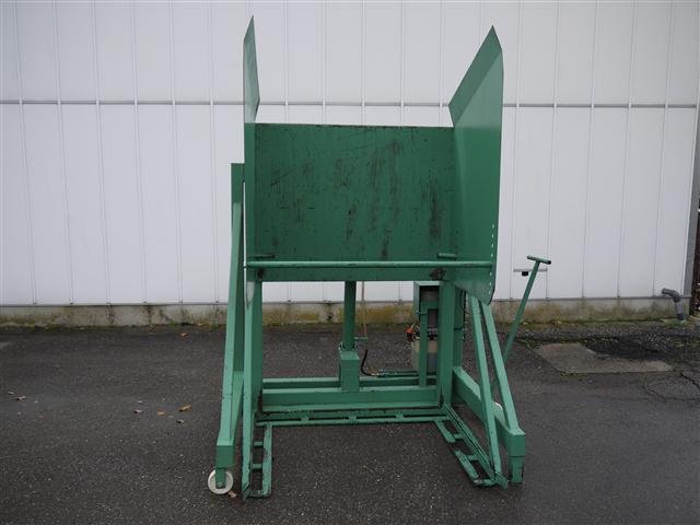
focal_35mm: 32
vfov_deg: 44.2
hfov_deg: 56.8
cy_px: 262
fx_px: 647
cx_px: 350
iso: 100
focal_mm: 16
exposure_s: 1/80
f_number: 3.8
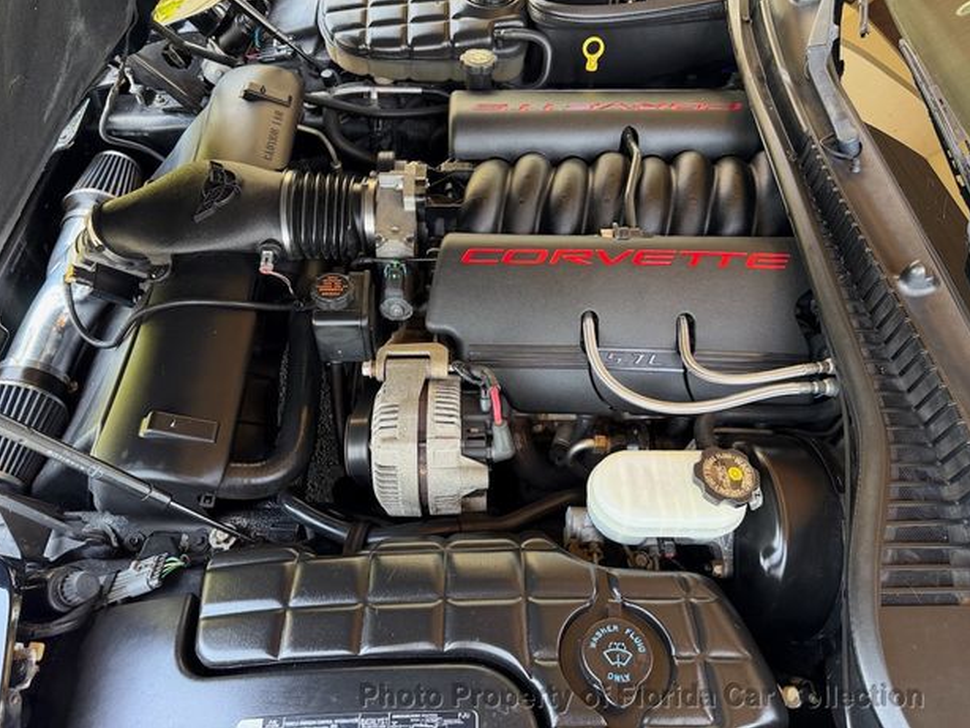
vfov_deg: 54.9
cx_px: 469
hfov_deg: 69.4
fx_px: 701
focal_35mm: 25
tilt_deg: -52.4
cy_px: 351
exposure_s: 1/66
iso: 200
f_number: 1.78
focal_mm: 6.76
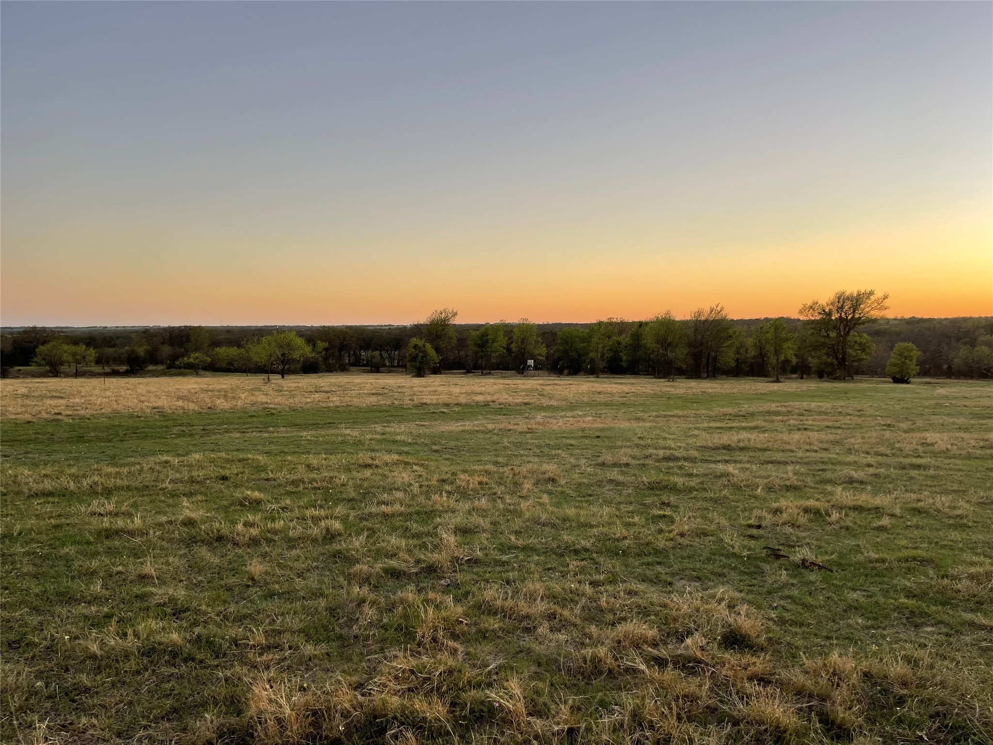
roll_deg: +0.2
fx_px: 717
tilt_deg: -3.0
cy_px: 372
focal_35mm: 25
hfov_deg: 69.4
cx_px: 496
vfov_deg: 54.9
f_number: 1.6
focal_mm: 5.1
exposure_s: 1/138
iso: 32
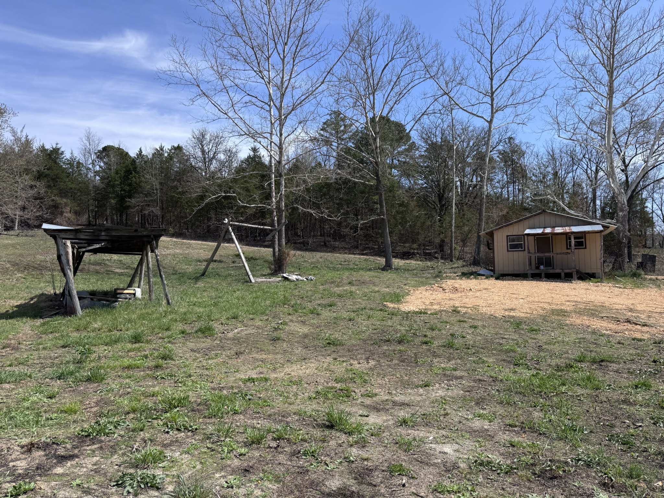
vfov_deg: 56.8
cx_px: 332
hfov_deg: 71.6
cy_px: 249
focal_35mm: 24
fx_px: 460
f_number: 1.78
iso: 80
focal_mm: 6.76
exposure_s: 1/3802
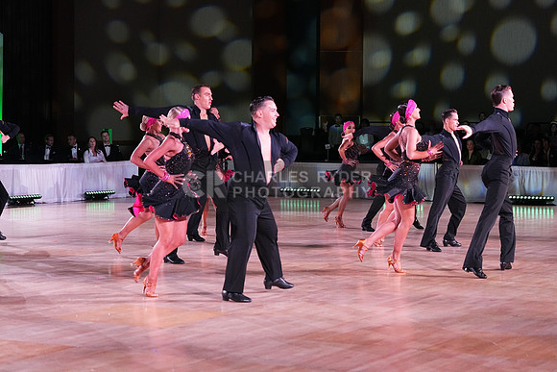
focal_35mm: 86
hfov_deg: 23.6
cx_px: 278
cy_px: 186
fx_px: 1331
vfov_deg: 15.9
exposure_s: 1/320
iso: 5000
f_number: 4.5
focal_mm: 86
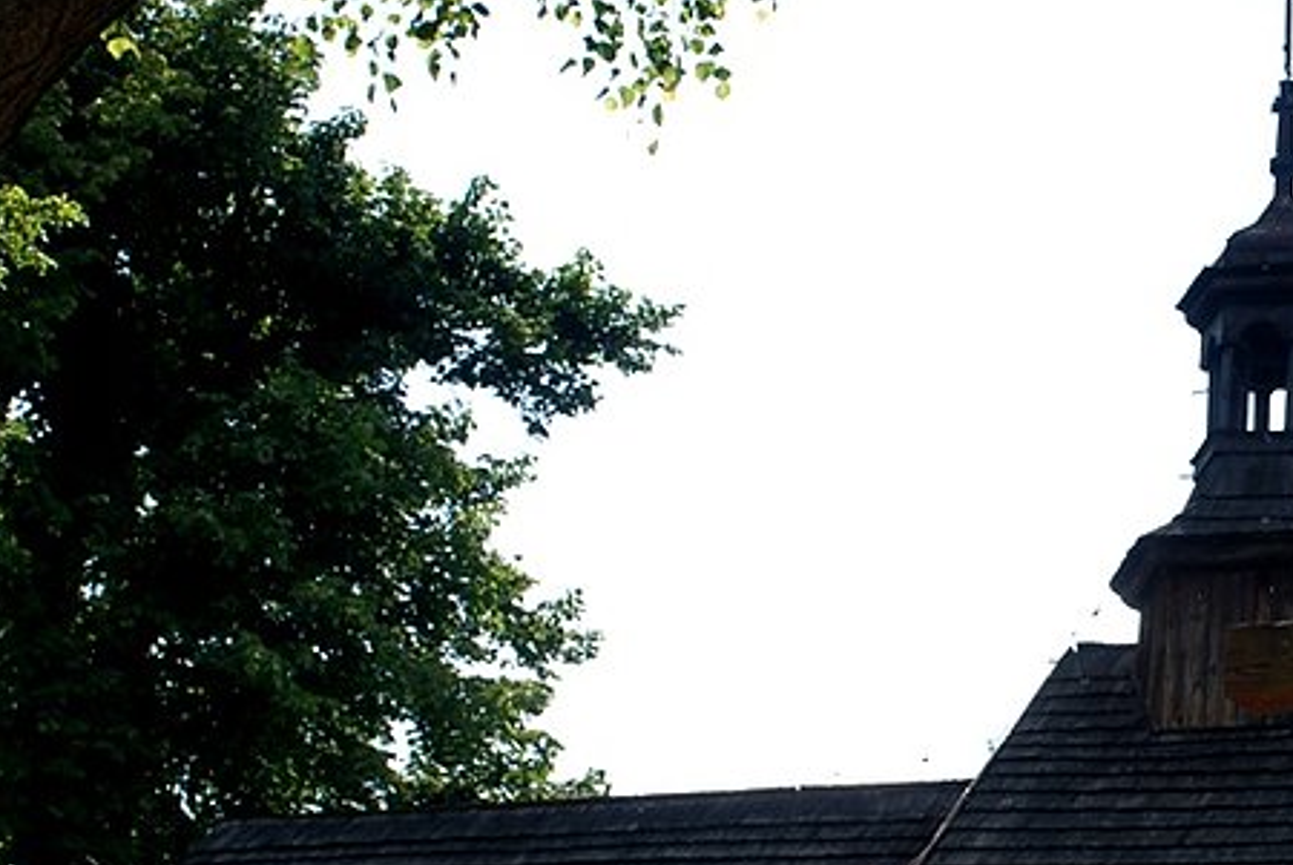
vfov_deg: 13.1
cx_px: 1195
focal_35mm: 105
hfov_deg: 19.1
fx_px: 3775
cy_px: 575
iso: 100
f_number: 9
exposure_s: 1/200
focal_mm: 35
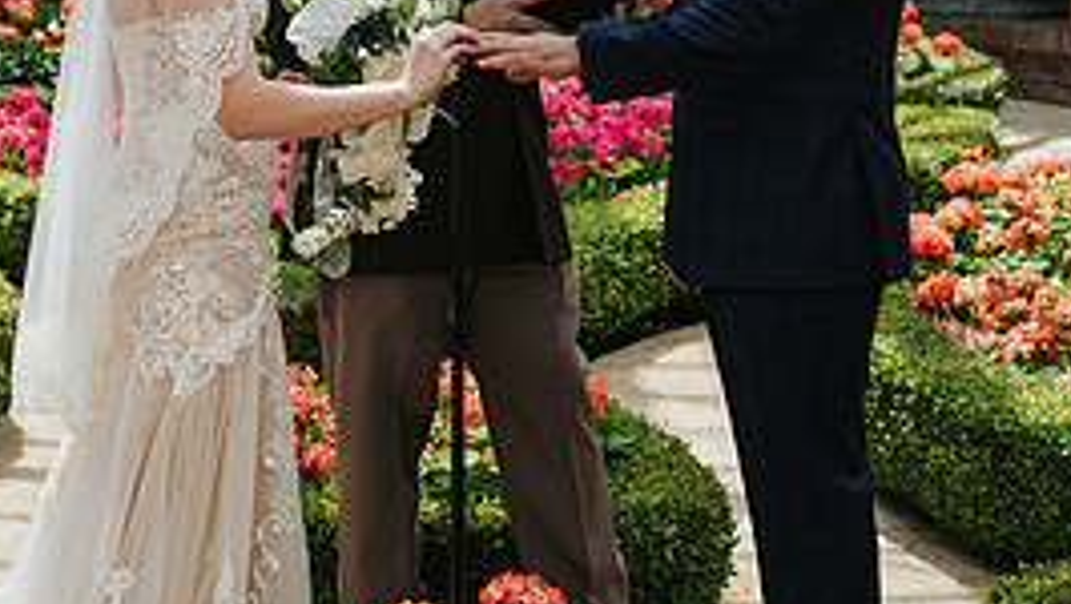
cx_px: 534
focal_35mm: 133
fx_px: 3779
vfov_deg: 9.1
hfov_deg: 16.1
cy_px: 76
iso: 125
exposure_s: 1/1000
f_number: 3.5
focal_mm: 50
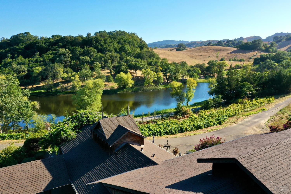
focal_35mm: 28
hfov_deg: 65.5
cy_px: 97
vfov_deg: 46.4
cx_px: 146
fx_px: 226
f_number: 6.3
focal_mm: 10.26
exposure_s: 1/320
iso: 100
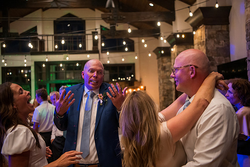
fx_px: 278
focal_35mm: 40
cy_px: 84
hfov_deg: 48.5
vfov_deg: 33.4
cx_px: 125
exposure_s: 1/200
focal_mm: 40
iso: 6400
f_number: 2.8
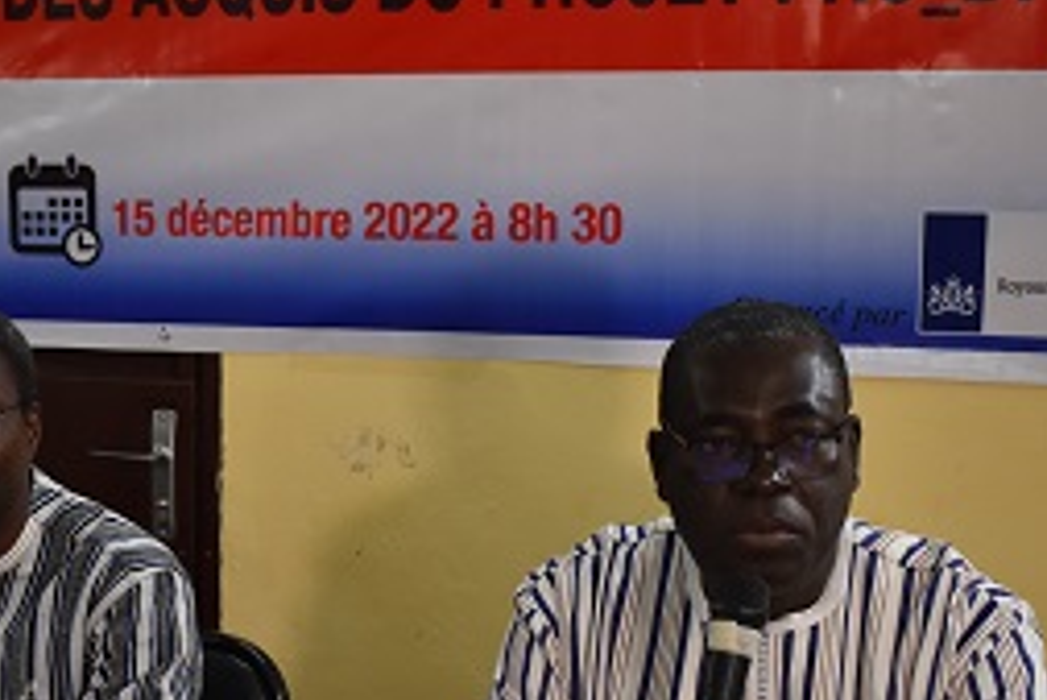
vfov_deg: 16.9
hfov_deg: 24.9
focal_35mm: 80
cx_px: 215
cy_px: 578
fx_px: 2328
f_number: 4
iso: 640
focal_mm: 27
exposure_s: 1/60
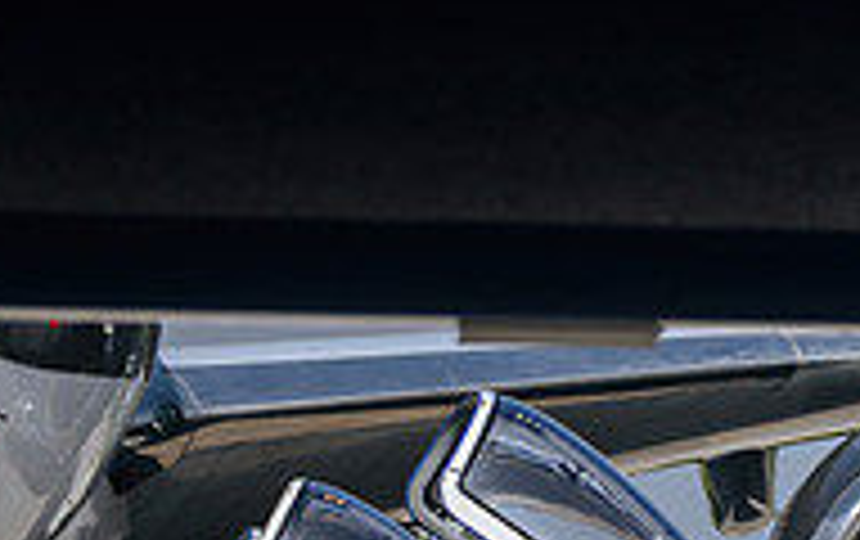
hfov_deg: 2.7
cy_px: 545
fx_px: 17933
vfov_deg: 1.7
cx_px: 1064
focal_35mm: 764
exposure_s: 1/400
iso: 100
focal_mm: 230
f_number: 5.6
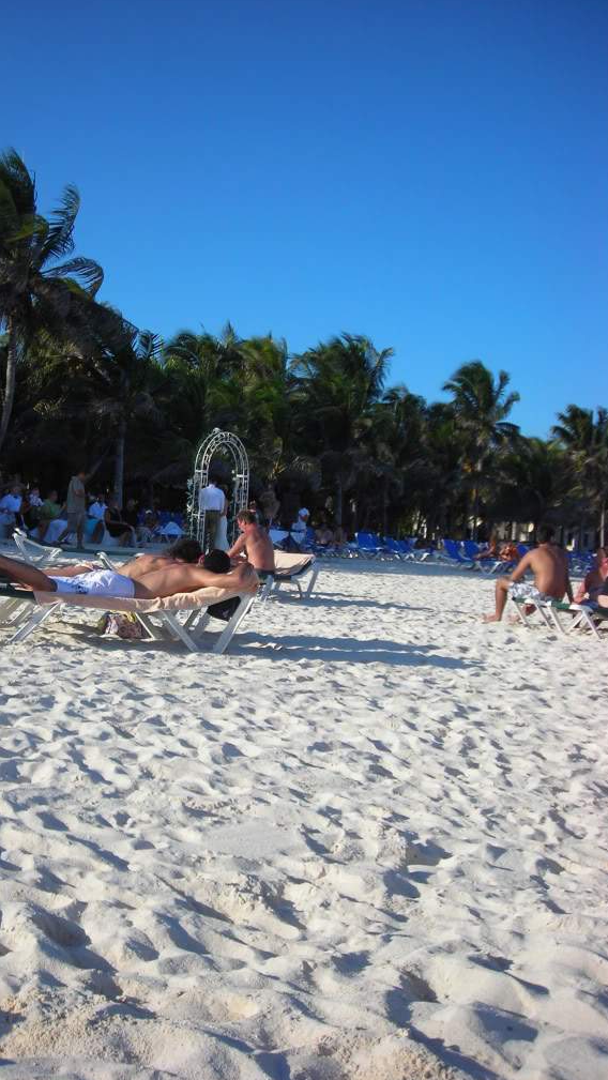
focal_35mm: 42
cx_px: 204
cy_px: 541
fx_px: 1203
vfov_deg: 48.3
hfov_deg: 28.2
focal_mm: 6.3
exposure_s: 1/186
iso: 50
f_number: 6.4
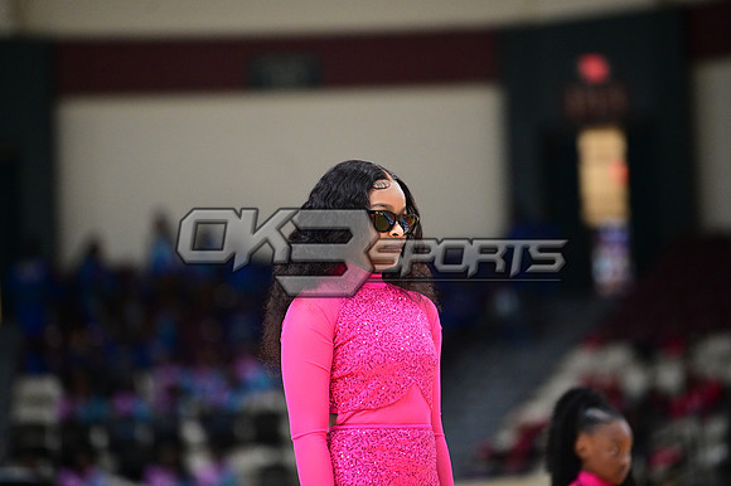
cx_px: 366
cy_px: 243
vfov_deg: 6.9
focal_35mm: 200
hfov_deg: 10.3
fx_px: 4059
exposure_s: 1/1000
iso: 6400
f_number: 3.2
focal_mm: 200
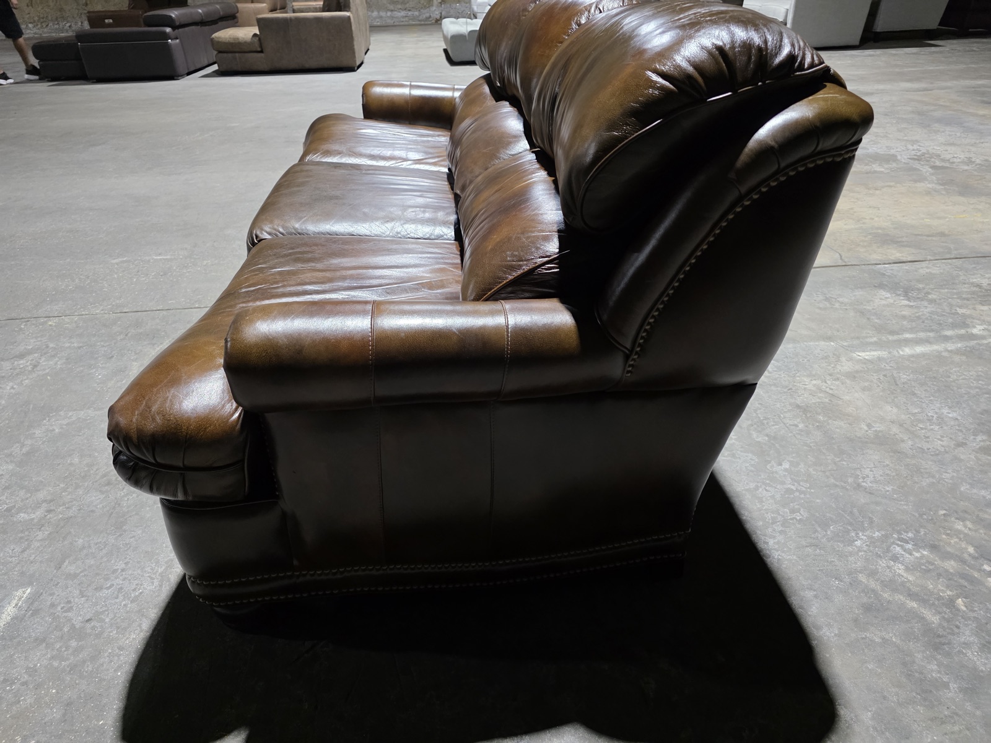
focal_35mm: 23
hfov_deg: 73.9
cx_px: 496
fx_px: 658
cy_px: 372
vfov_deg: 58.9
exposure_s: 1/120
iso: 800
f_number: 1.7
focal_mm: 6.3
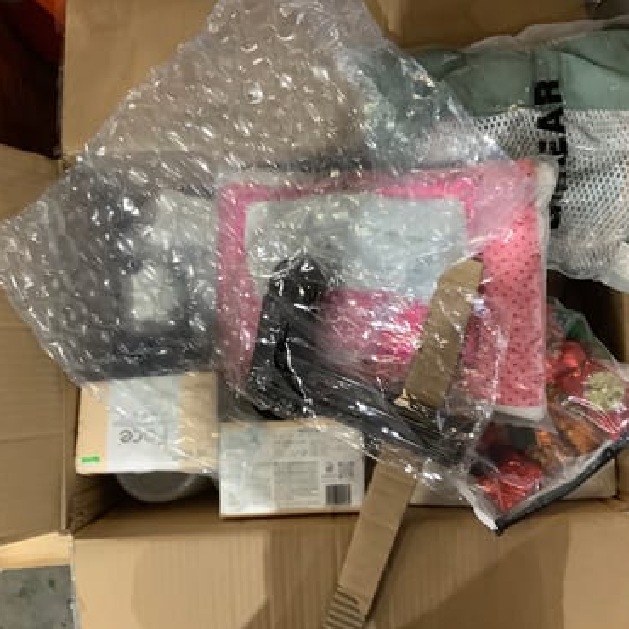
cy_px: 315
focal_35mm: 37
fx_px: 761
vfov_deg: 44.9
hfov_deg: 44.9
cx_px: 338
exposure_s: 1/50
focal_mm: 3.3
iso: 400
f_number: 2.4
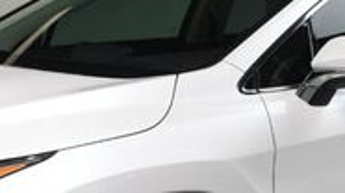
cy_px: 173
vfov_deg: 9.2
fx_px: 1188
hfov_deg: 16.5
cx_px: 176
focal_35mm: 130
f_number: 11
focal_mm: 24
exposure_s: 1/160
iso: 100
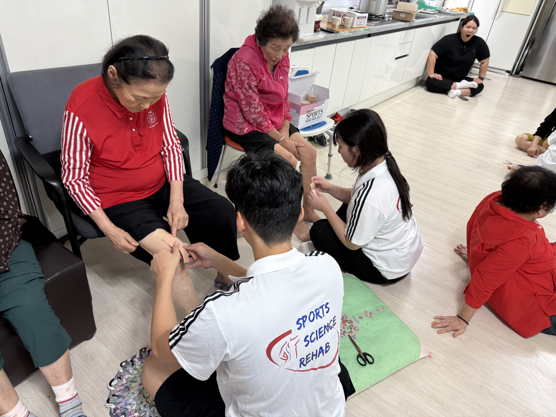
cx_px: 278
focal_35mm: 24
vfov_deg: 56.8
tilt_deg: -33.3
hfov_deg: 71.6
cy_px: 208
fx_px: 385
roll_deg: -6.1
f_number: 1.78
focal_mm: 6.76
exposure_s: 1/60
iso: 125
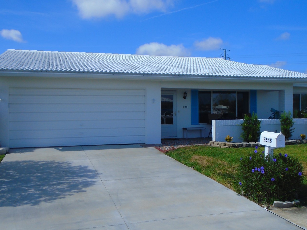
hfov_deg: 47.9
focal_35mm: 39
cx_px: 152
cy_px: 115
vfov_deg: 36.8
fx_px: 346
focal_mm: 5.5
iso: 100
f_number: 8.8
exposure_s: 1/250
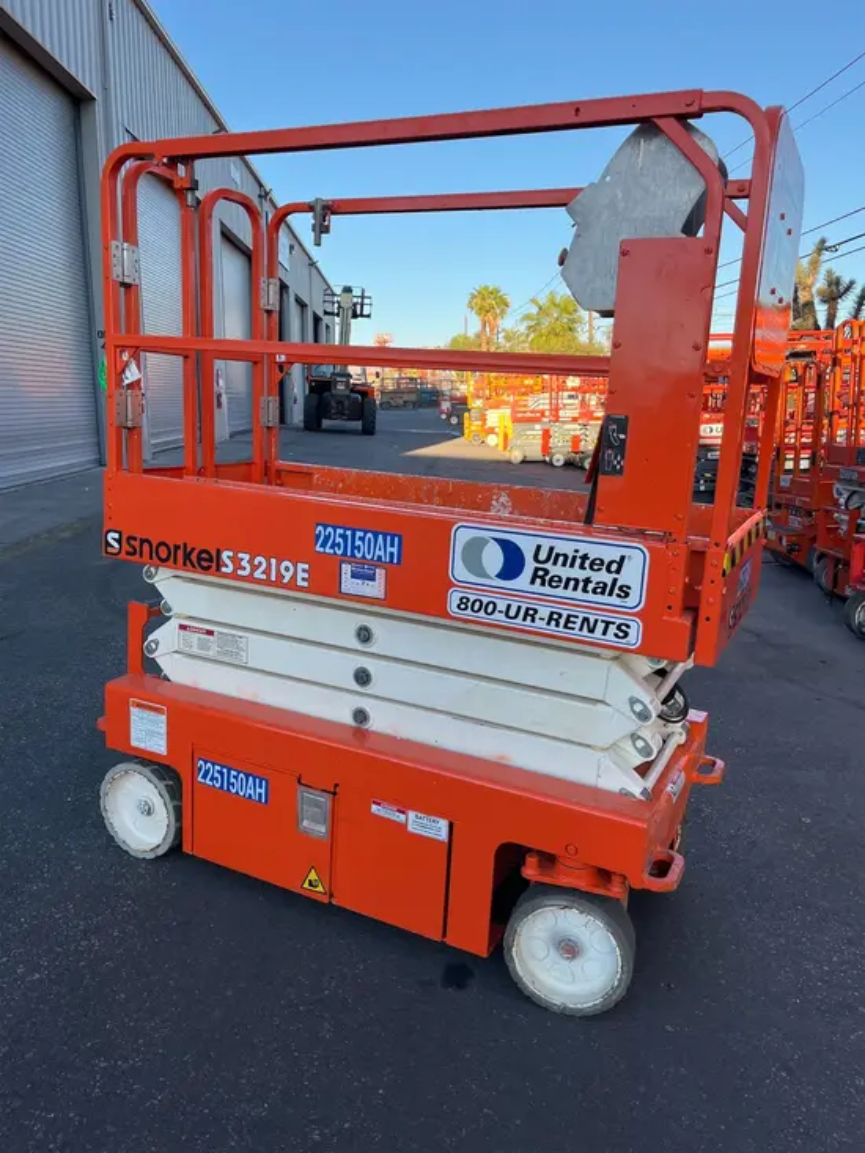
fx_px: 866
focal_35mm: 26
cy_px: 576
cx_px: 432
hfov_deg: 53.1
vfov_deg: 67.3
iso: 50
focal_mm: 5.1
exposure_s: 1/761
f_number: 1.6
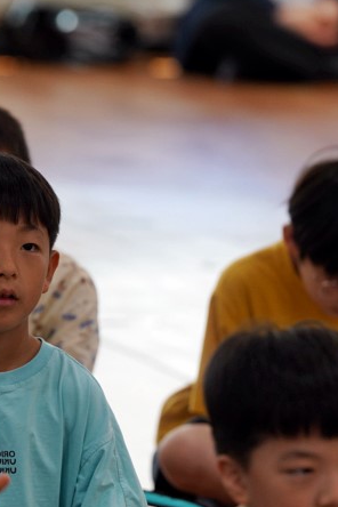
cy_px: 272
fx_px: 5703
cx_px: -86
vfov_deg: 5.1
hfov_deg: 3.4
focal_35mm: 405
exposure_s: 1/250
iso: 800
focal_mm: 200
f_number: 4
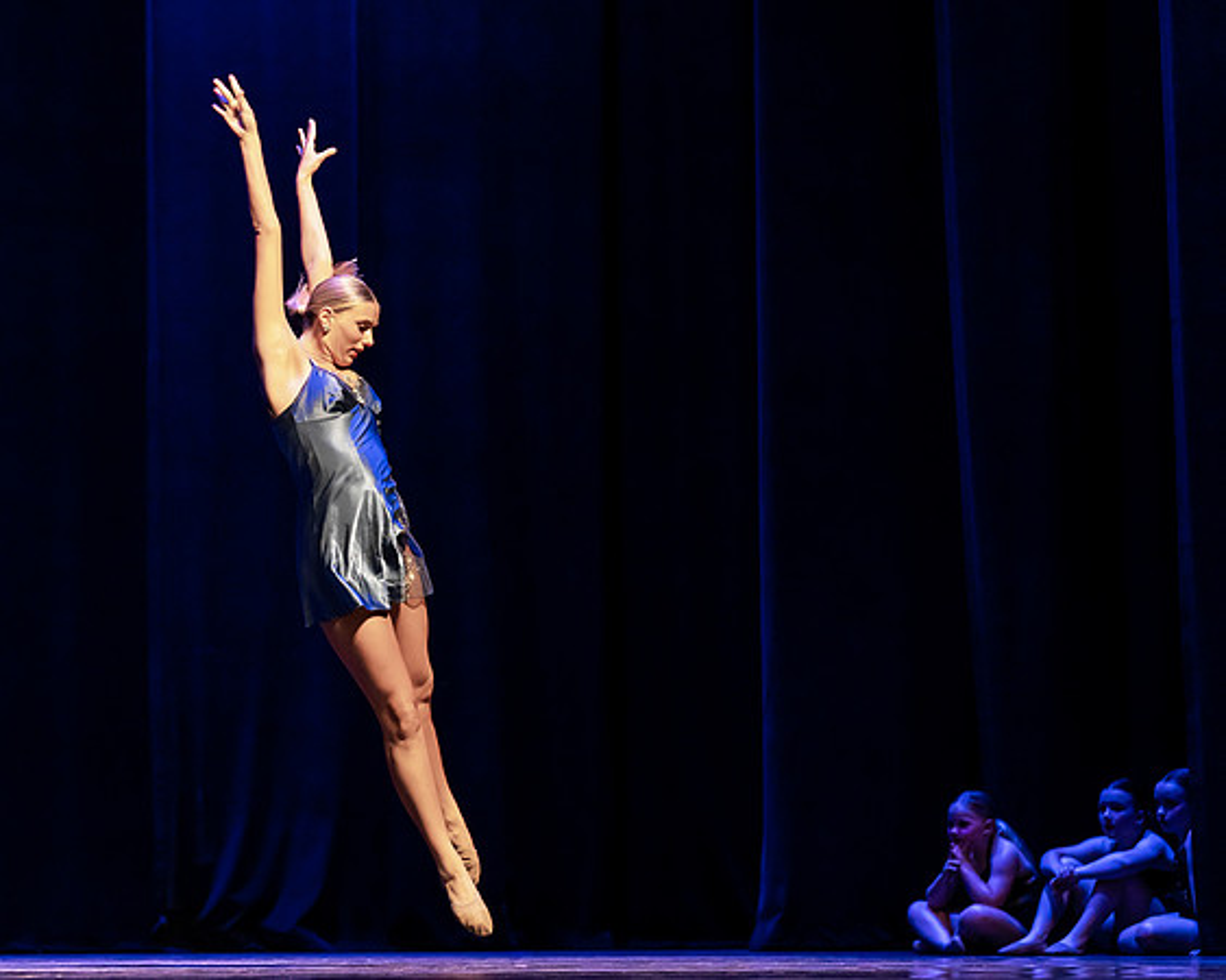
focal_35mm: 130
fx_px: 4726
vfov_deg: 11.8
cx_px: 412
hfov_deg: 14.8
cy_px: 555
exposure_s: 1/800
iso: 5000
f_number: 2.8
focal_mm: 94
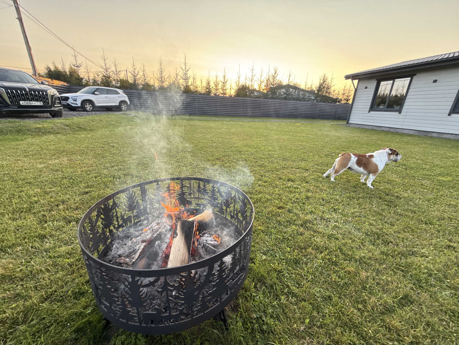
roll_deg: -3.3
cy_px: 172
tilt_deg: -19.6
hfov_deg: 102.1
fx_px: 186
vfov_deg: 85.7
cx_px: 230
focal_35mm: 14
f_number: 2.2
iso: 64
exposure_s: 1/99
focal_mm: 2.22
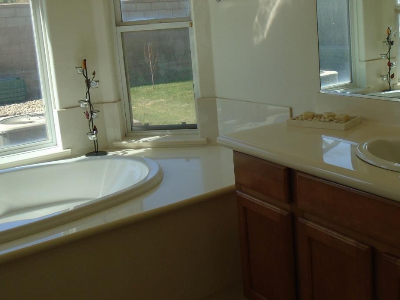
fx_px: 485
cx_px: 242
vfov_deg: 34.0
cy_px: 102
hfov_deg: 44.6
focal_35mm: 42
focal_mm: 4.6
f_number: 3.2
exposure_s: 1/320
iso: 100
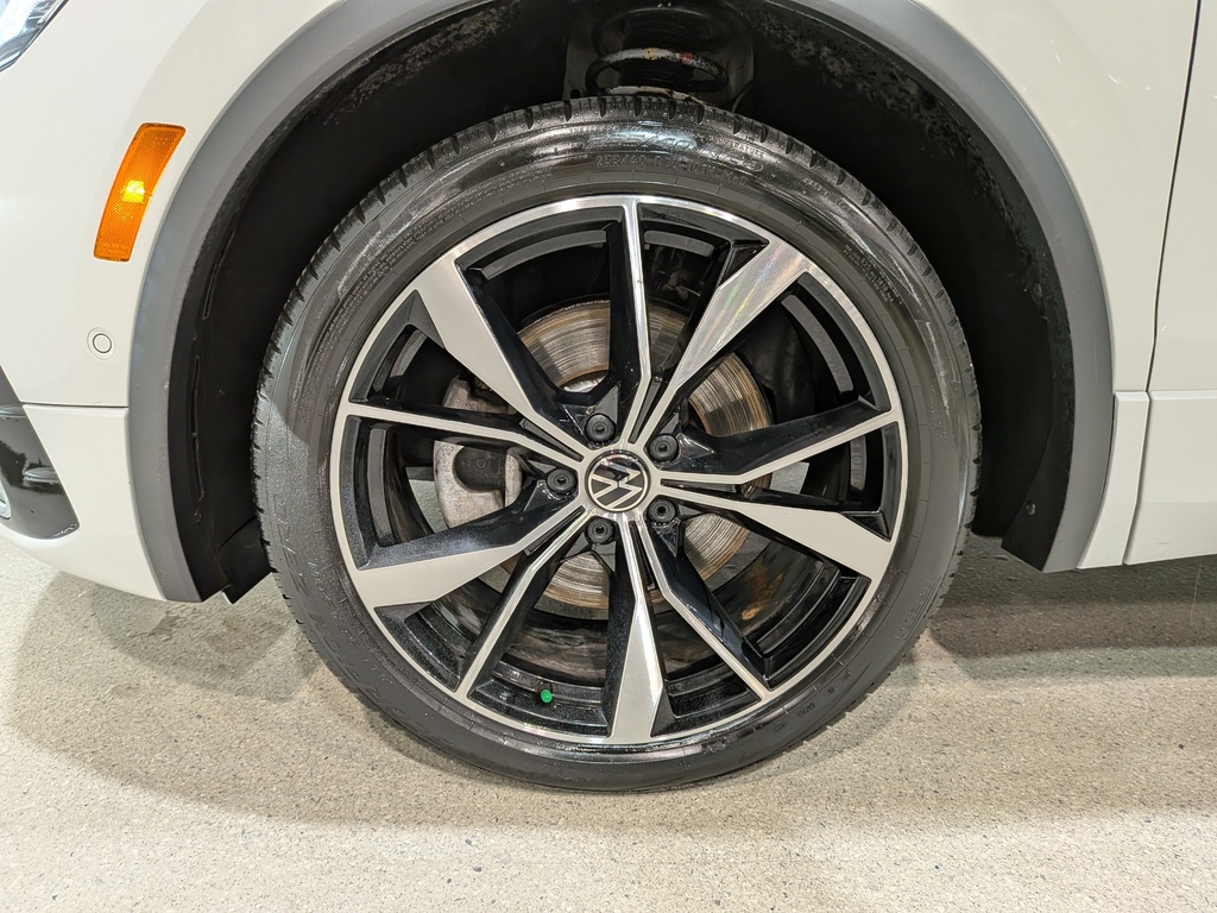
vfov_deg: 56.8
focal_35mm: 24
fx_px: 844
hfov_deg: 71.6
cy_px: 456
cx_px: 608
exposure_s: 1/60
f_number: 1.7
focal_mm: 4.53
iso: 72
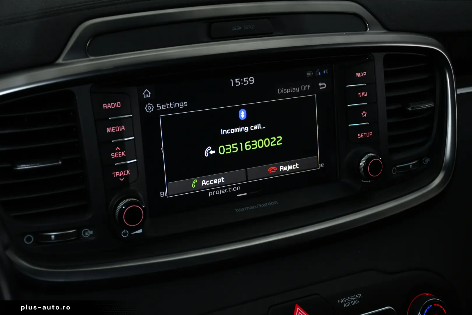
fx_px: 787
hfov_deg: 33.4
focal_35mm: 60
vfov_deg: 22.6
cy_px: 158
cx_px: 236
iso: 640
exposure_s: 1/40
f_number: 4.5
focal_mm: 40
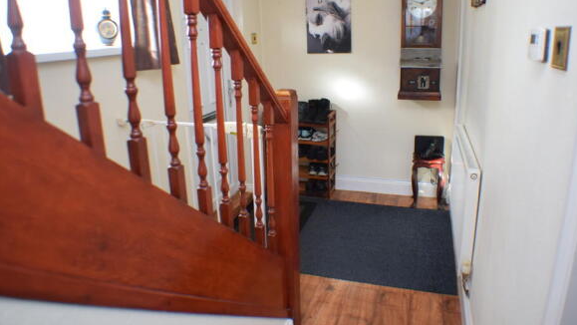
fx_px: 490
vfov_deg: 36.6
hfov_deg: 60.9
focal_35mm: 32
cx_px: 309
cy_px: 129
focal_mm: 18
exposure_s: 1/60
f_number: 4
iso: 640
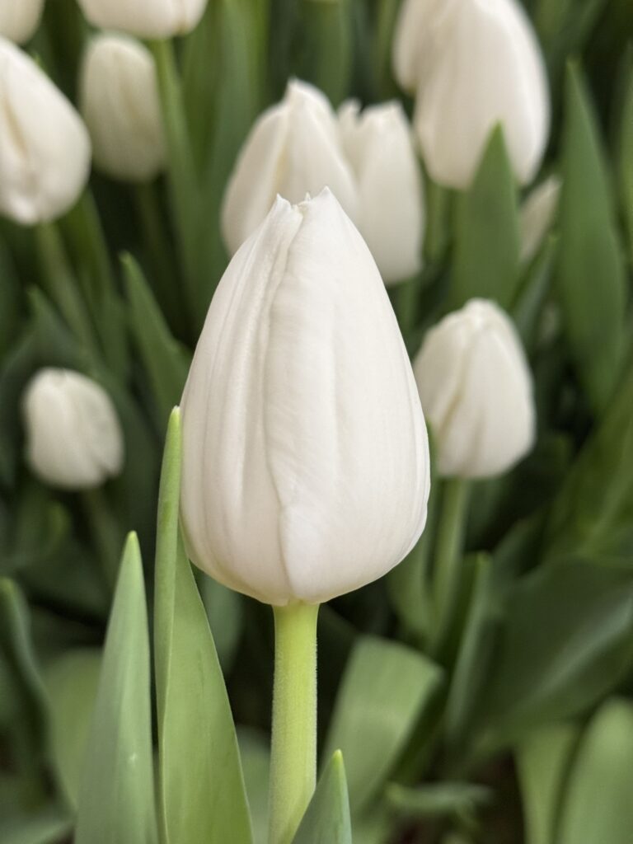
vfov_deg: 39.7
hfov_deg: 30.3
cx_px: 316
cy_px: 422
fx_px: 1170
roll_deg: -0.4
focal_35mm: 48
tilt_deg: -38.9
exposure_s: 1/50
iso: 250
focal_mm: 6.76
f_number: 1.78
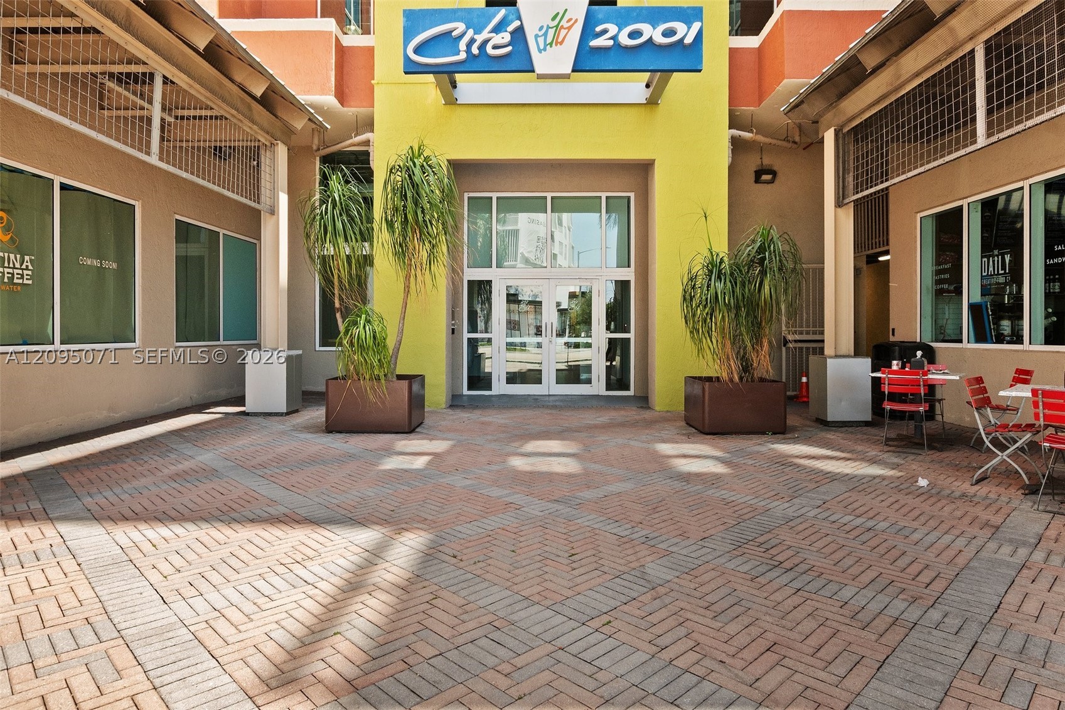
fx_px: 621
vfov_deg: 59.5
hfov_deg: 81.2
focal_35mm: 21
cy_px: 355
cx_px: 532
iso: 200
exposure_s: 1/200
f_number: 8
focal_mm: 14
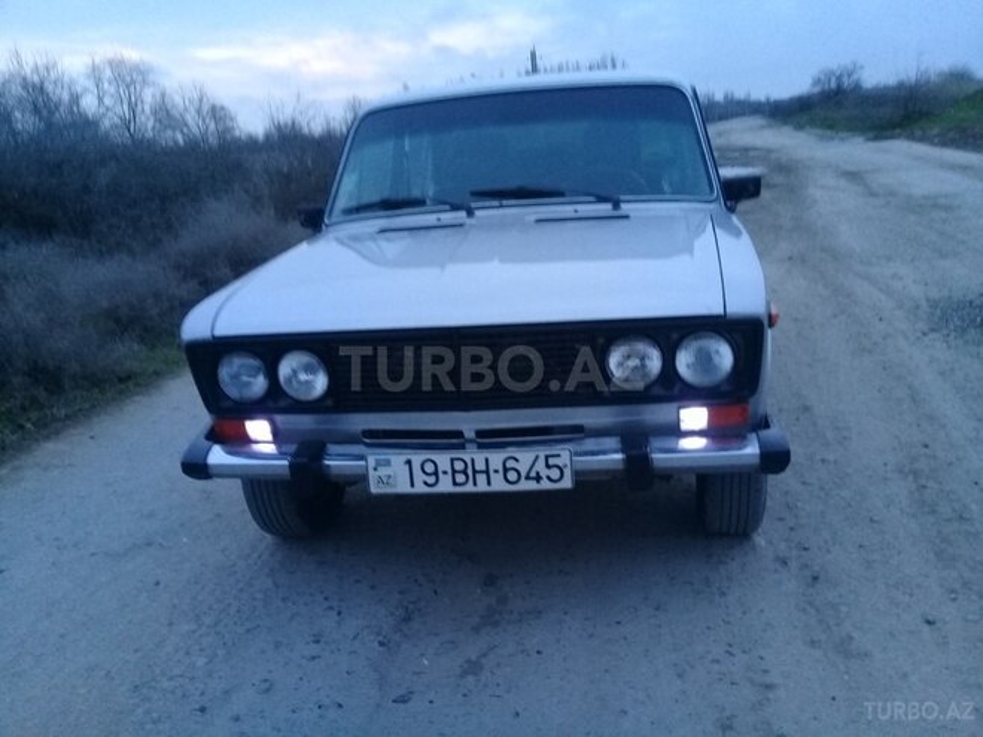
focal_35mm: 31
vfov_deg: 45.4
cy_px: 368
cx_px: 492
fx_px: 880
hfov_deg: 58.4
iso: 200
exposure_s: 1/33
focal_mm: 3.3
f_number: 2.2
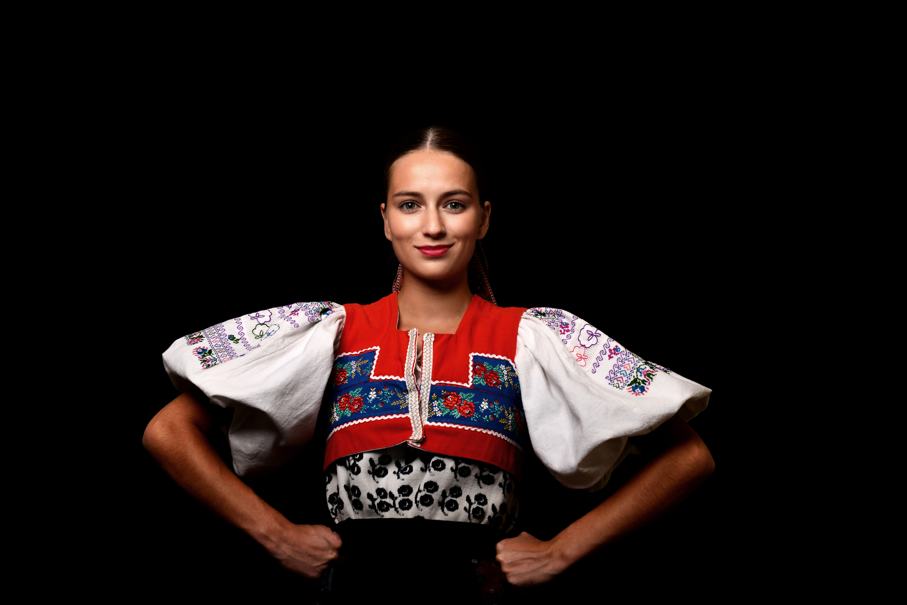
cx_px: 454
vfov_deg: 28.1
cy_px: 302
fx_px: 1209
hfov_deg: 41.1
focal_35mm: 48
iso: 100
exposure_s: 1/250
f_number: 7.1
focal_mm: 48
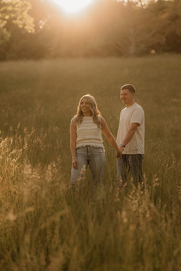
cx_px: 90
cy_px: 136
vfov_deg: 23.9
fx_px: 641
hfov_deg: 16.1
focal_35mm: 85
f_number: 2
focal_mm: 85
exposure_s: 1/1000
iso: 250
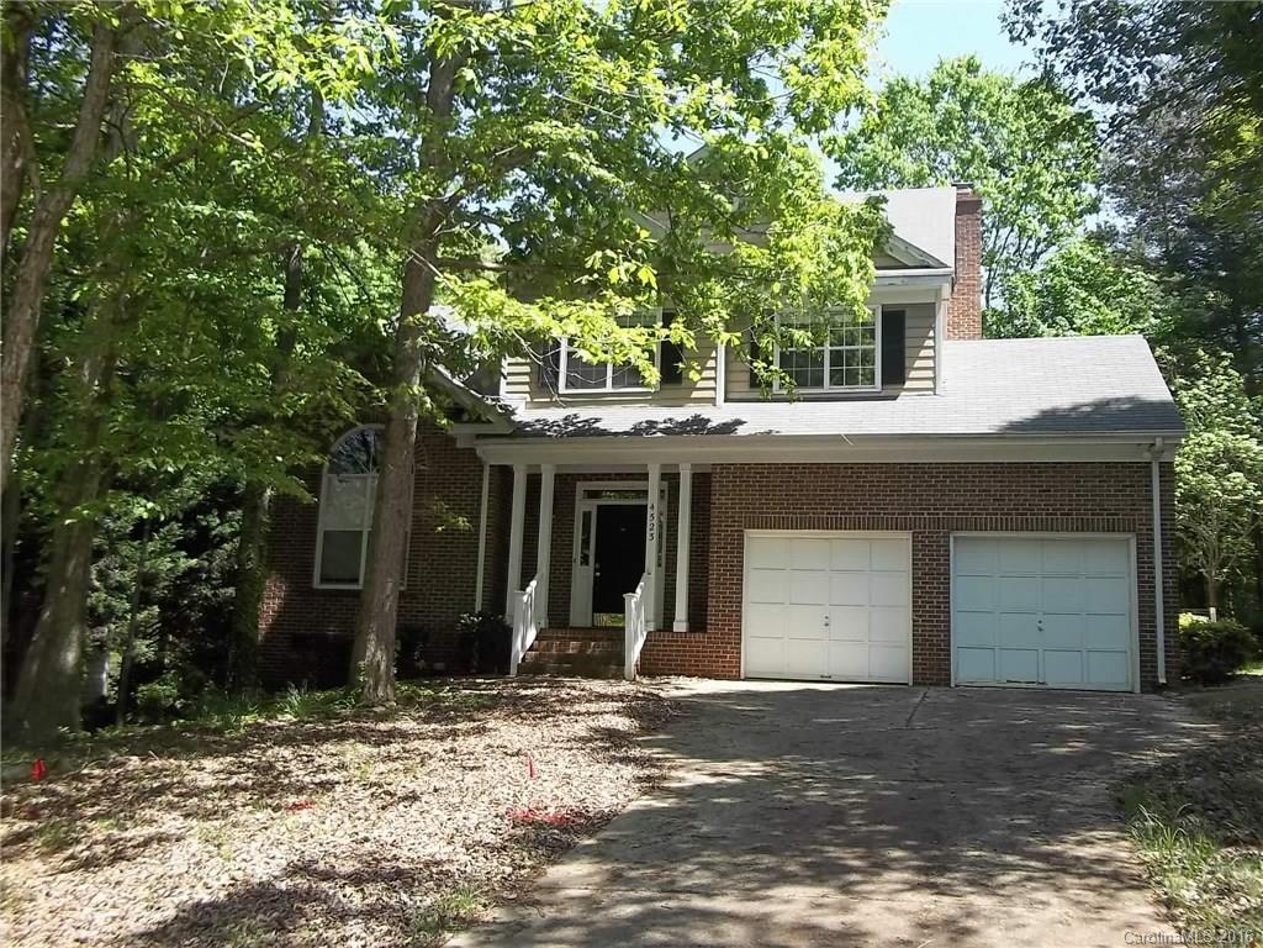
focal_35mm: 32
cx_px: 632
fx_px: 1168
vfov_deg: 44.2
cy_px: 474
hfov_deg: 56.8
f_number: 2.9
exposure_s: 1/400
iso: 80
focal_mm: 5.7
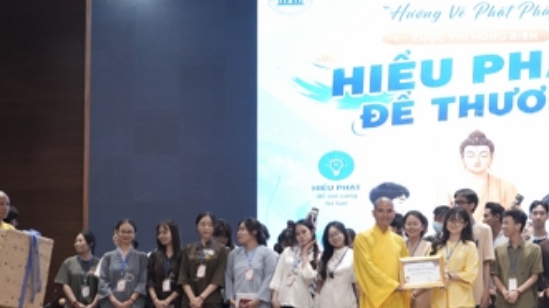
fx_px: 1048
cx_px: 461
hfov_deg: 28.5
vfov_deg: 16.7
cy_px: 233
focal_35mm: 72
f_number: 4
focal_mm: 35
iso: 5000
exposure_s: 1/160
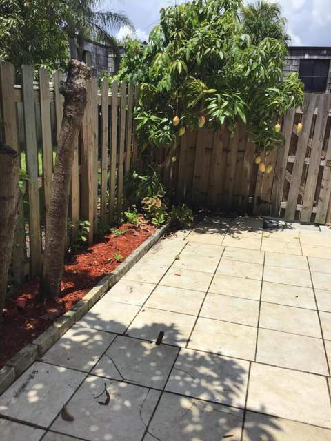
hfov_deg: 45.4
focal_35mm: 31
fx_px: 395
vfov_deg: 58.4
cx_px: 166
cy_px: 220
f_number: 2.4
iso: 25
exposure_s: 1/1988
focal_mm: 3.3
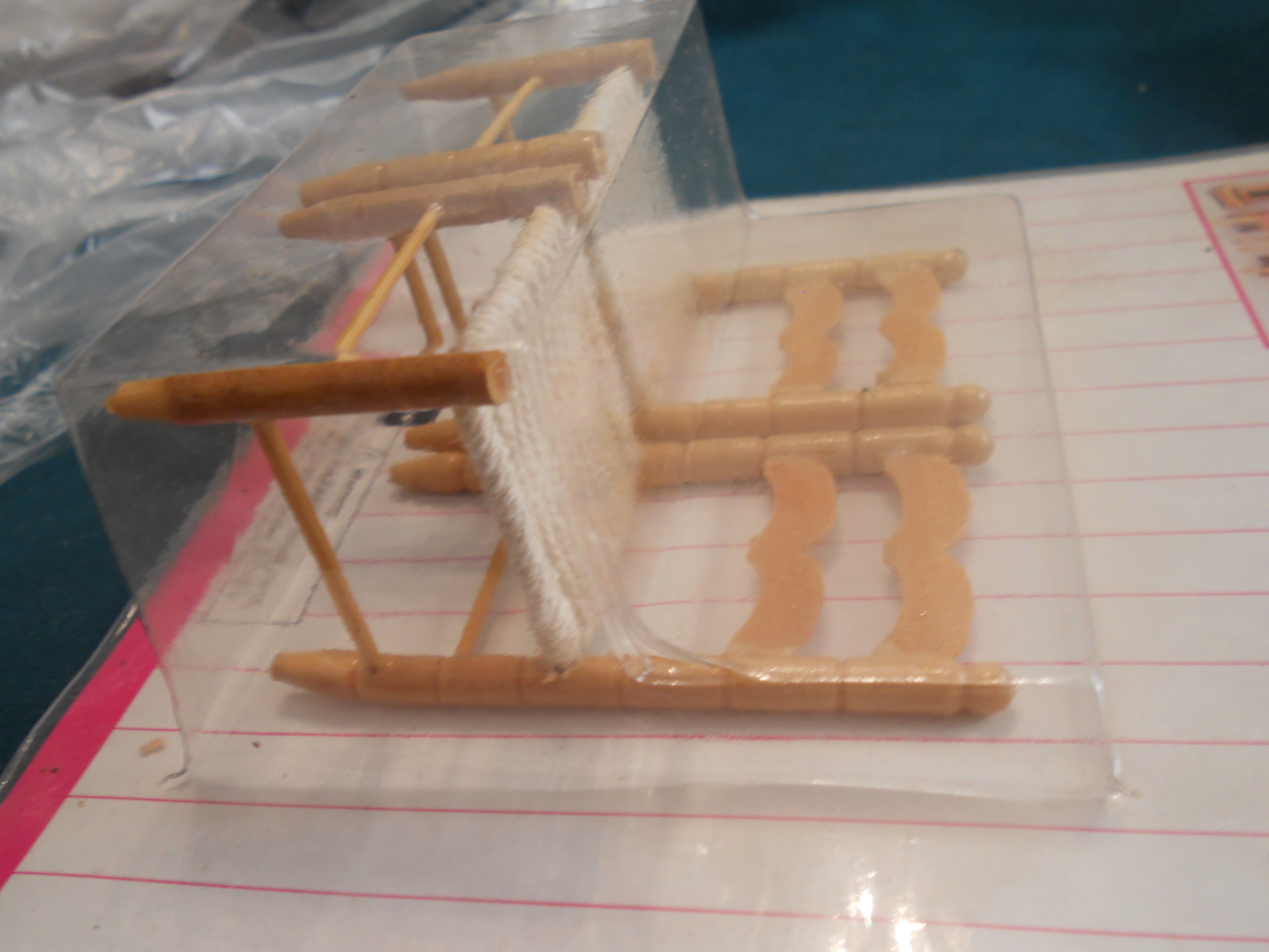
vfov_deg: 44.2
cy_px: 476
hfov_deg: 56.8
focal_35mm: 32
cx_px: 634
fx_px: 1173
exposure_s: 1/30
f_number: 3.5
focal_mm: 5.8
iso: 160
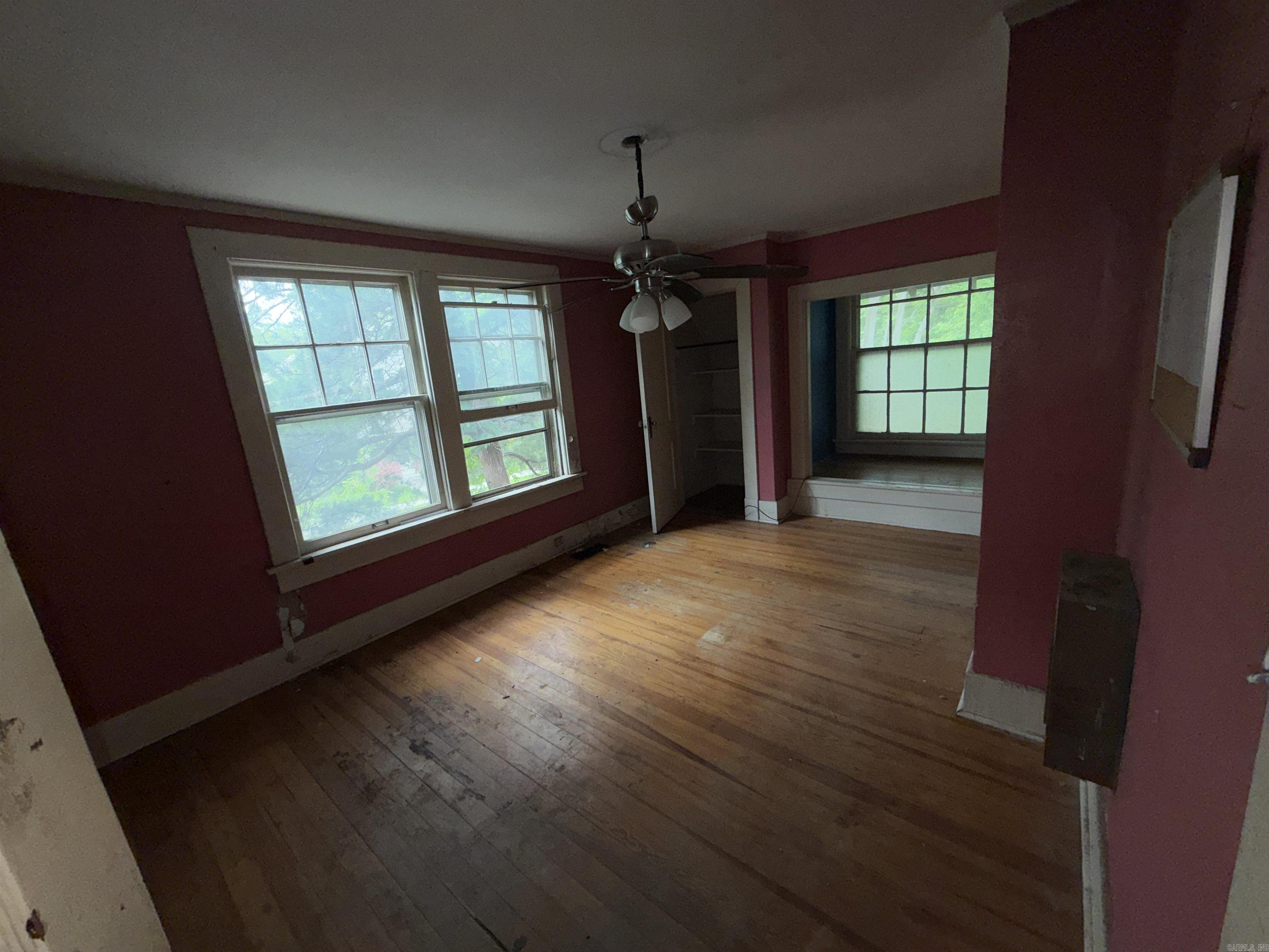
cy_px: 476
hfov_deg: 102.1
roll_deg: +5.8
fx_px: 513
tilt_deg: -12.8
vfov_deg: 85.7
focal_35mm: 14
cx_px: 634
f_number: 2.2
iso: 40
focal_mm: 2.22
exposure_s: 1/119
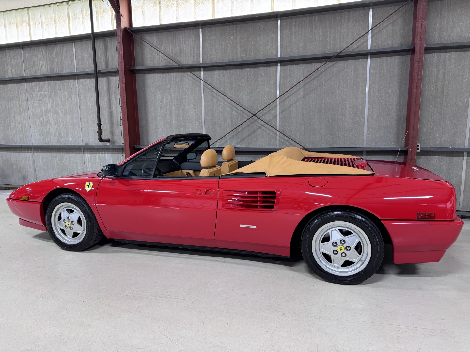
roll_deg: +0.2
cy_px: 176
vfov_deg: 56.8
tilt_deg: -9.3
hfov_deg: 71.6
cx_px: 235
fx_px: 326
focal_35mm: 24
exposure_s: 1/60
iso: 125
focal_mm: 6.76
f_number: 1.78
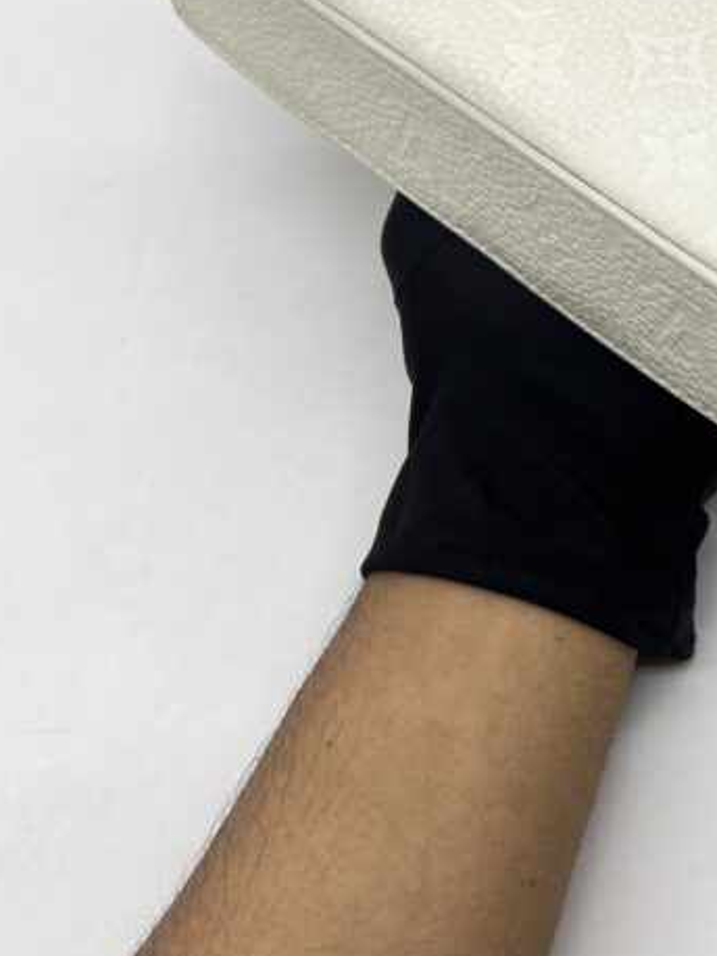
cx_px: 704
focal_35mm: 58
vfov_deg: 32.4
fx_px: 1603
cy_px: 204
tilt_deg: -48.0
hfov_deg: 24.2
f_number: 1.5
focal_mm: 5.7
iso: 40
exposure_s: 1/170
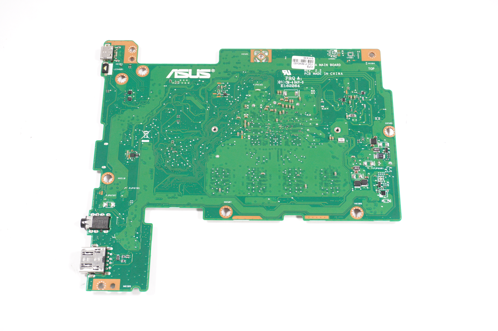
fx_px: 643
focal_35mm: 46
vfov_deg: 28.9
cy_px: 166
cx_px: 249
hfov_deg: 42.4
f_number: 5.6
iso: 1250
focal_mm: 31
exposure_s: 1/250
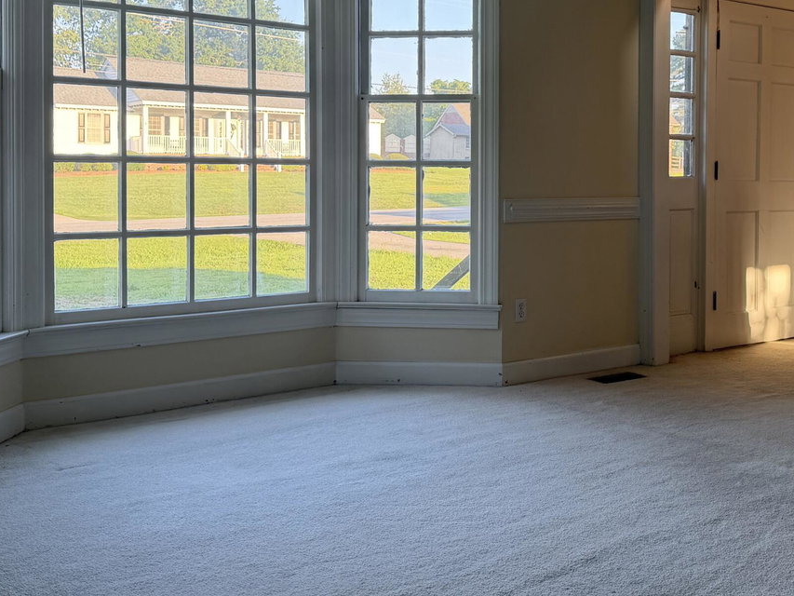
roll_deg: -0.2
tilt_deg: -0.6
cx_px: 542
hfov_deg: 41.4
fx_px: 1032
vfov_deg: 31.9
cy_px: 194
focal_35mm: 45
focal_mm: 6.76
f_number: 1.78
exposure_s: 1/189
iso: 80
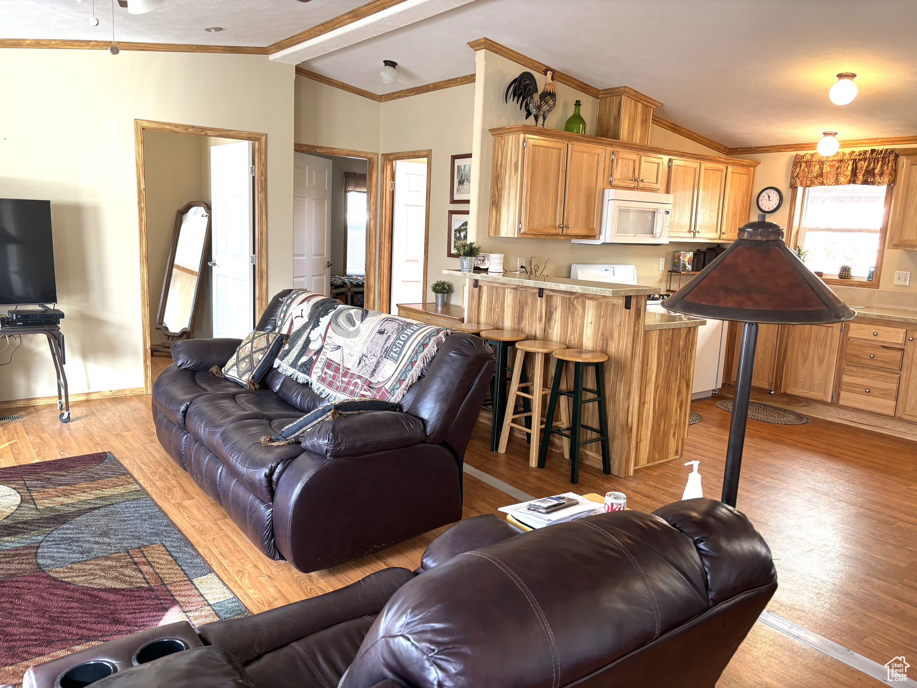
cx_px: 458
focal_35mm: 26
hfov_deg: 67.3
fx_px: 689
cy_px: 344
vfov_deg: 53.1
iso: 125
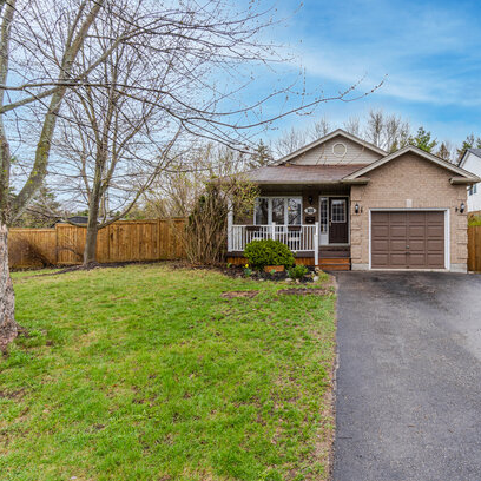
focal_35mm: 20
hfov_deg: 71.8
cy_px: 232
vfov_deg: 74.8
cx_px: 334
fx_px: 314
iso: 50
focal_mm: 10
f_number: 10
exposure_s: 1/20
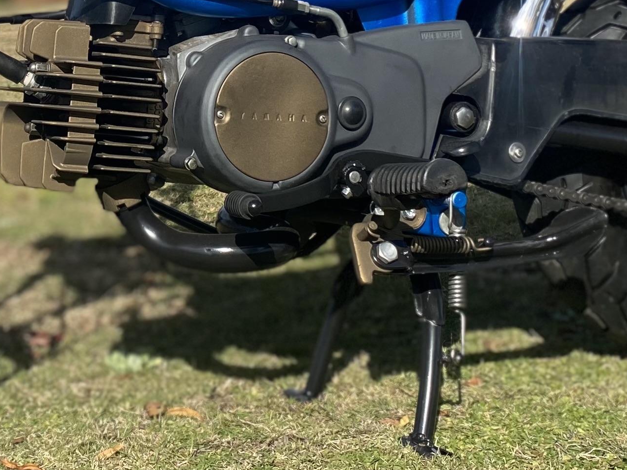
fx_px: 1486
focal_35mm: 82
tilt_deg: +0.1
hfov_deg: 23.6
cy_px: -29
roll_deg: +2.2
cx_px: 151
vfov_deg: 17.5
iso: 32
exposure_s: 1/2755
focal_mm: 4.25
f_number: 1.8
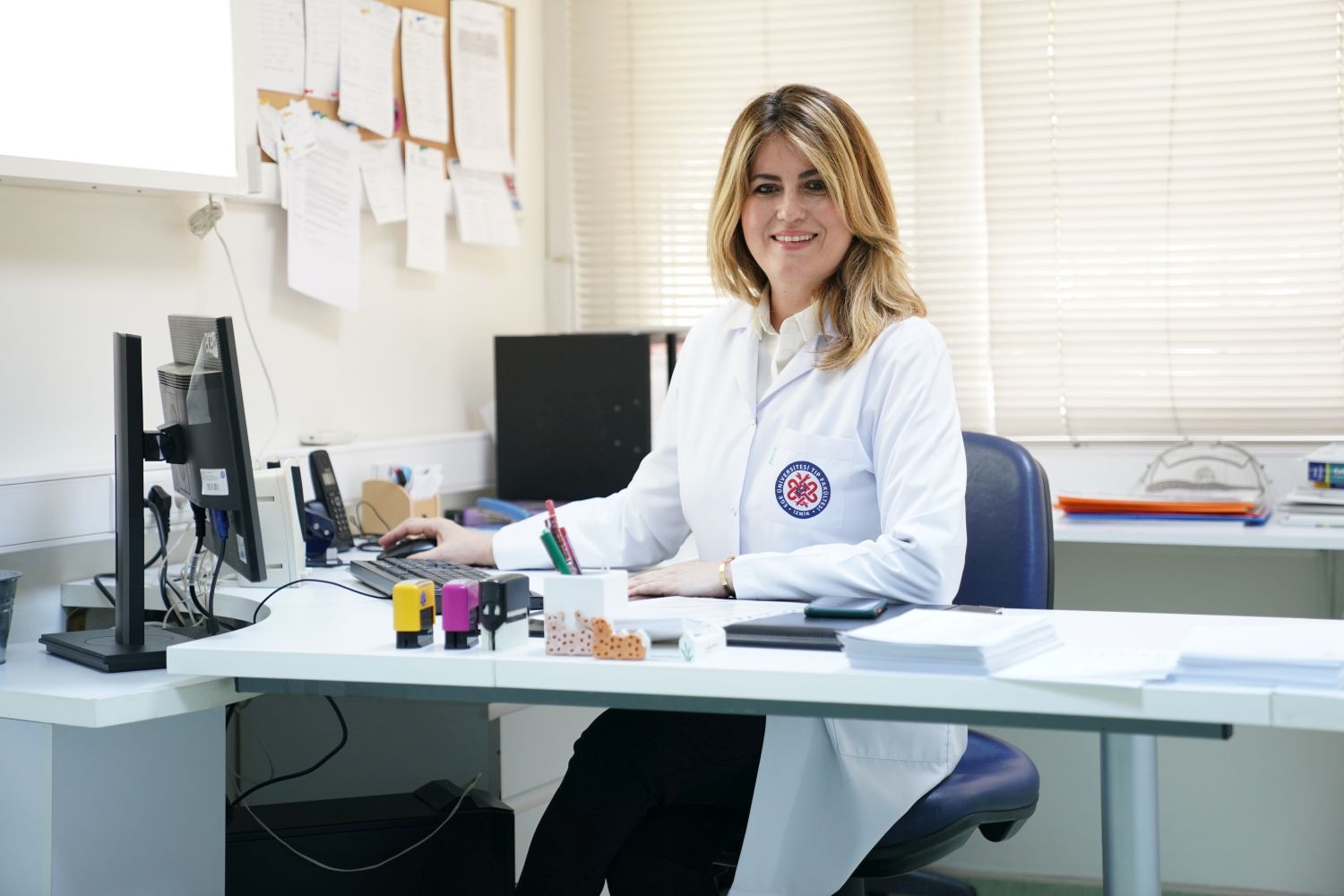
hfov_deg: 28.8
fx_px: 2613
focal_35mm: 70
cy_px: 448
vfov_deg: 19.5
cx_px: 672
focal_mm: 70
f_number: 2.8
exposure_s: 1/160
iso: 1600
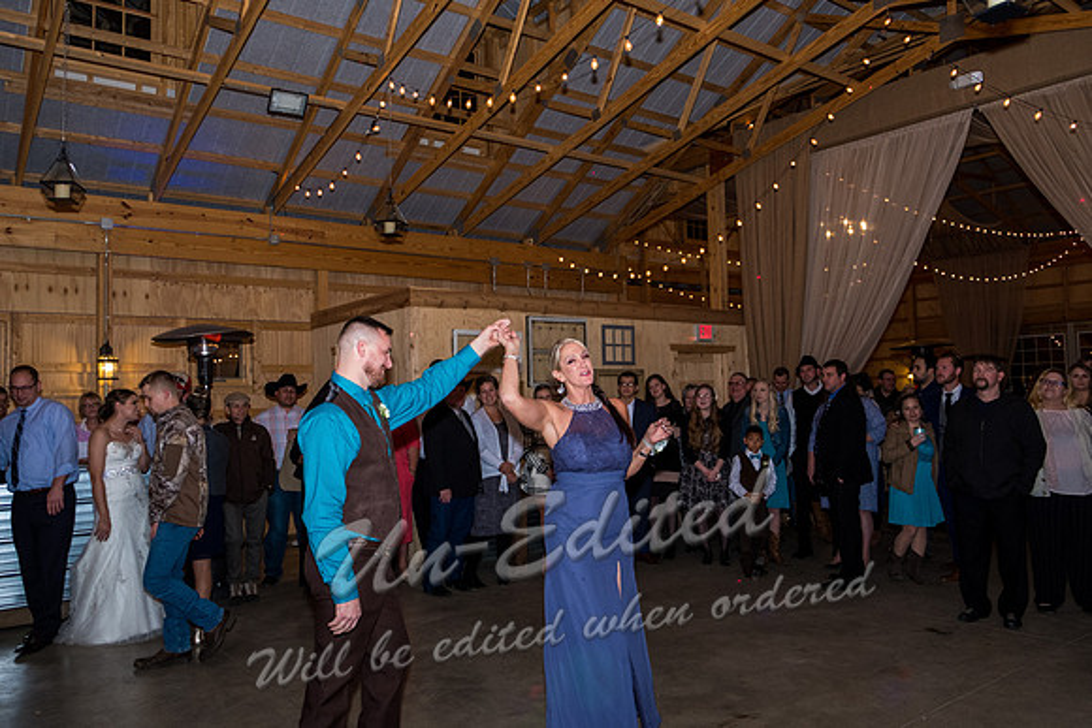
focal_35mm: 27
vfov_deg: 48.0
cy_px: 364
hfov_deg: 67.4
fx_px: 819
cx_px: 546
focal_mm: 18
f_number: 2.8
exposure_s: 1/200
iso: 1600
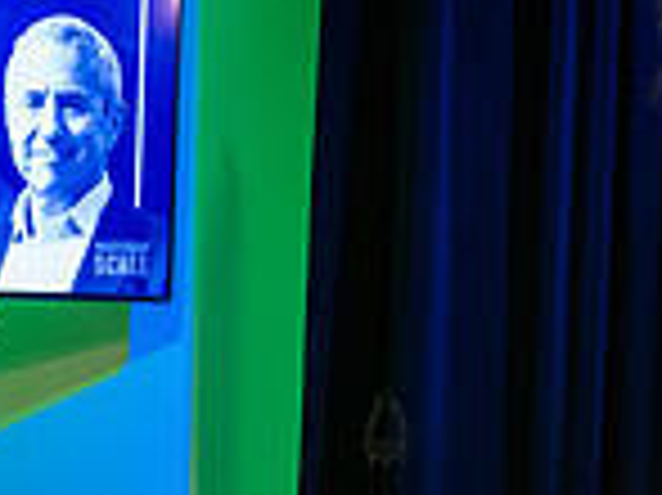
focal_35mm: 92
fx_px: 1758
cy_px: 682
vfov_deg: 15.1
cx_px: -198
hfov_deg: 19.6
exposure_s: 1/200
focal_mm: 24
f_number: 4
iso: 6400
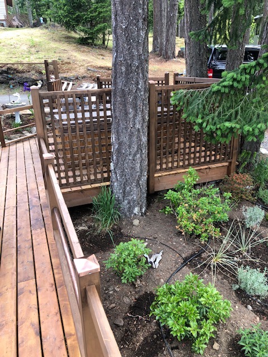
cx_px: 134
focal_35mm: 28
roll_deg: +1.6
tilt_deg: -20.9
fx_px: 289
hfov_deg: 49.7
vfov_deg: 63.4
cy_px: 178
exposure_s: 1/120
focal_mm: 3.99
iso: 25
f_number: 1.8
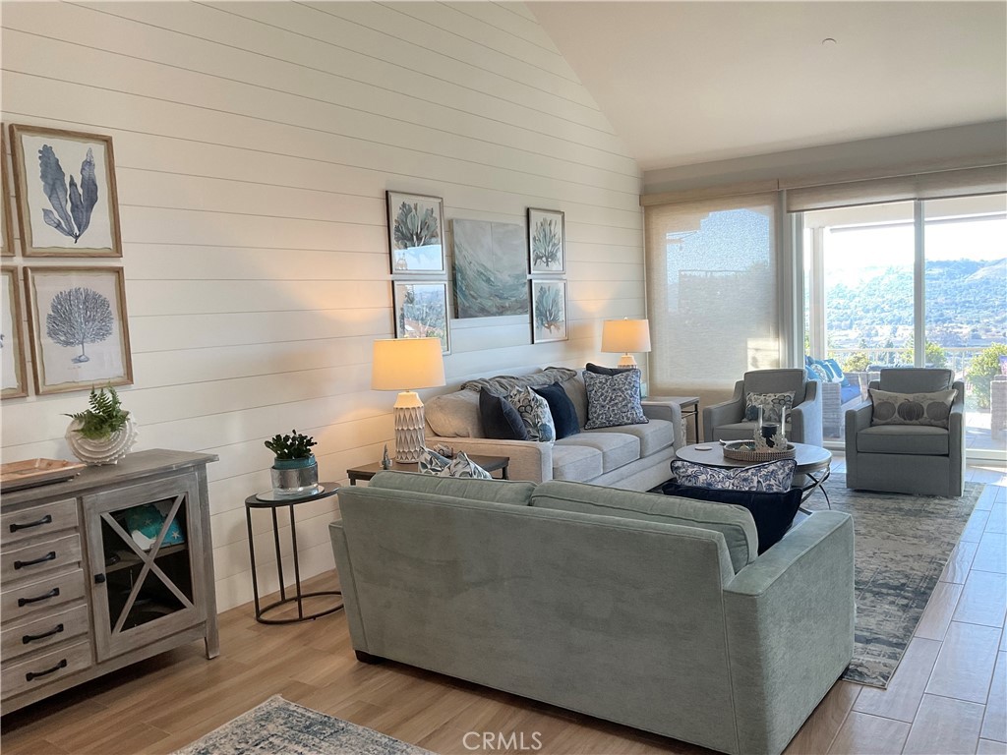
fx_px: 844
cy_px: 378
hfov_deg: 61.7
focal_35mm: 29
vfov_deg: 48.2
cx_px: 504
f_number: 1.8
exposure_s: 1/120
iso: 64
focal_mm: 3
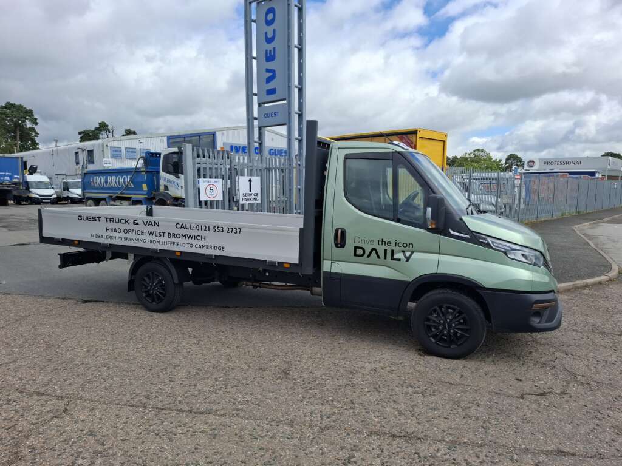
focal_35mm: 23
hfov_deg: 73.9
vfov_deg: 58.9
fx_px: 413
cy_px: 233
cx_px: 311
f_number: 1.8
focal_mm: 5.54
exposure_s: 1/1757
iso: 50
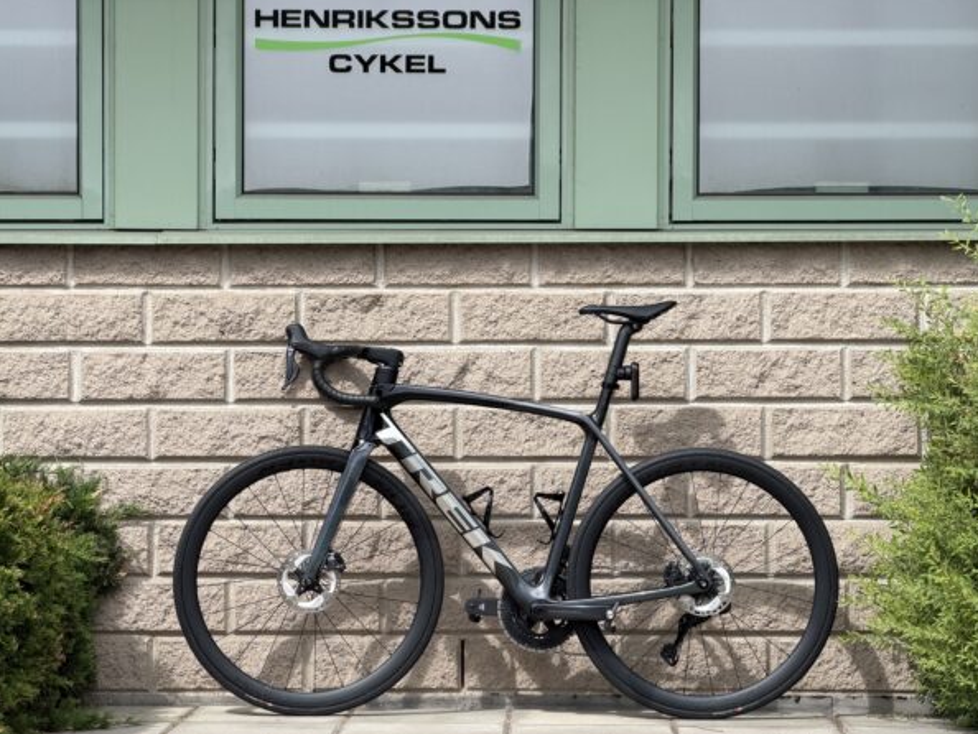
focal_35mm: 101
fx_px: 2855
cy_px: 365
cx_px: 491
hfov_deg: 19.4
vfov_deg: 14.7
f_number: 2.8
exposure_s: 1/569
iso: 50
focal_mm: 16.89
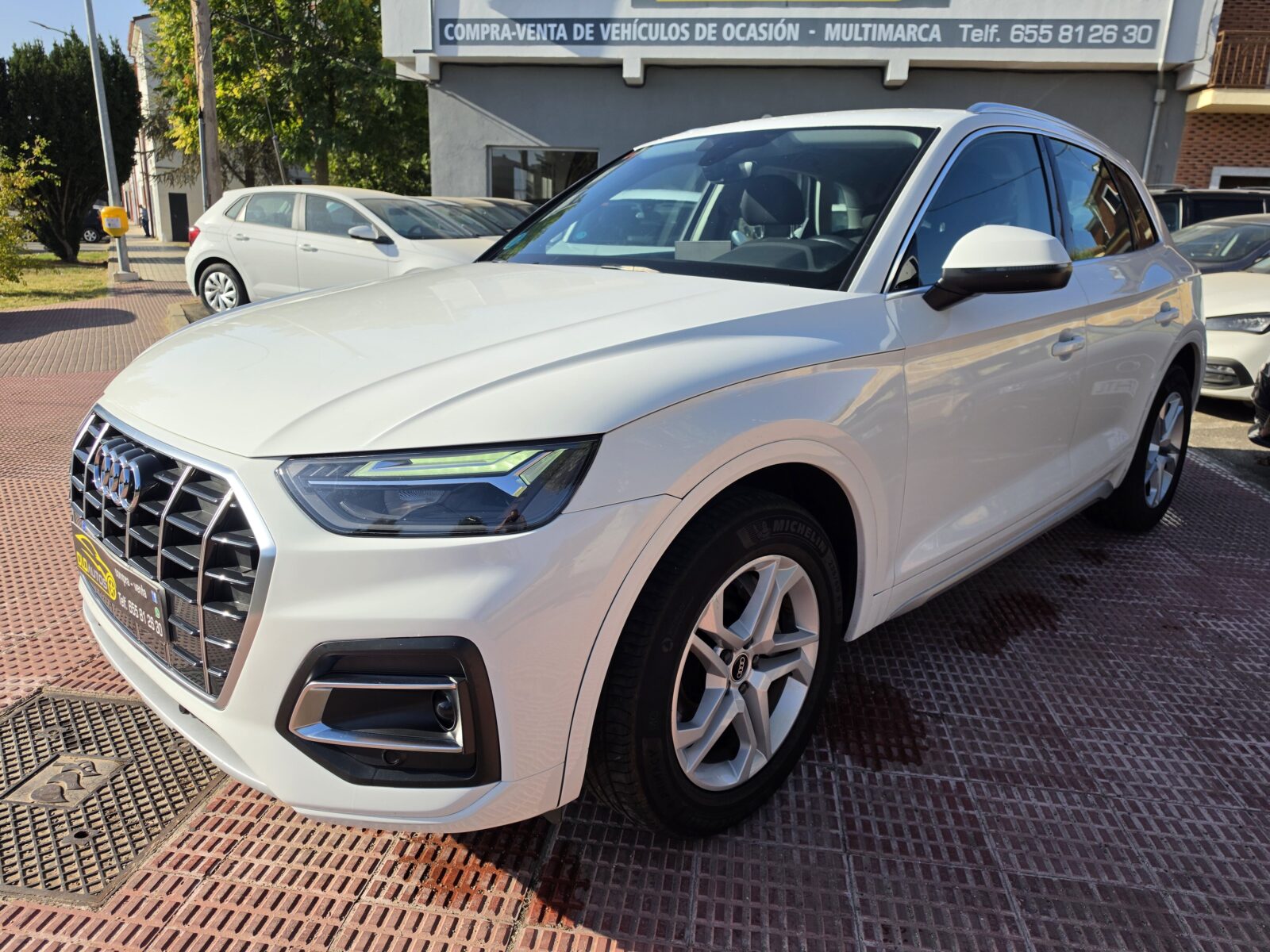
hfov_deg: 73.9
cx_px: 635
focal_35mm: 23
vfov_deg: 58.9
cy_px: 476
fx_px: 844
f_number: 1.4
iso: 64
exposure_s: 1/6806
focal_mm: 6.5
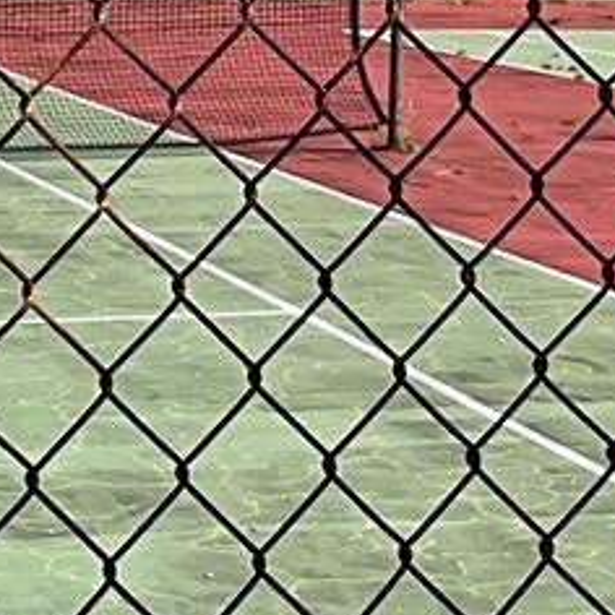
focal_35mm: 174
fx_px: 3497
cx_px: 237
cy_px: -198
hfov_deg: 10.0
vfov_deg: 9.8
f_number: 1.8
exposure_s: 1/1848
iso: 25
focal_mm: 3
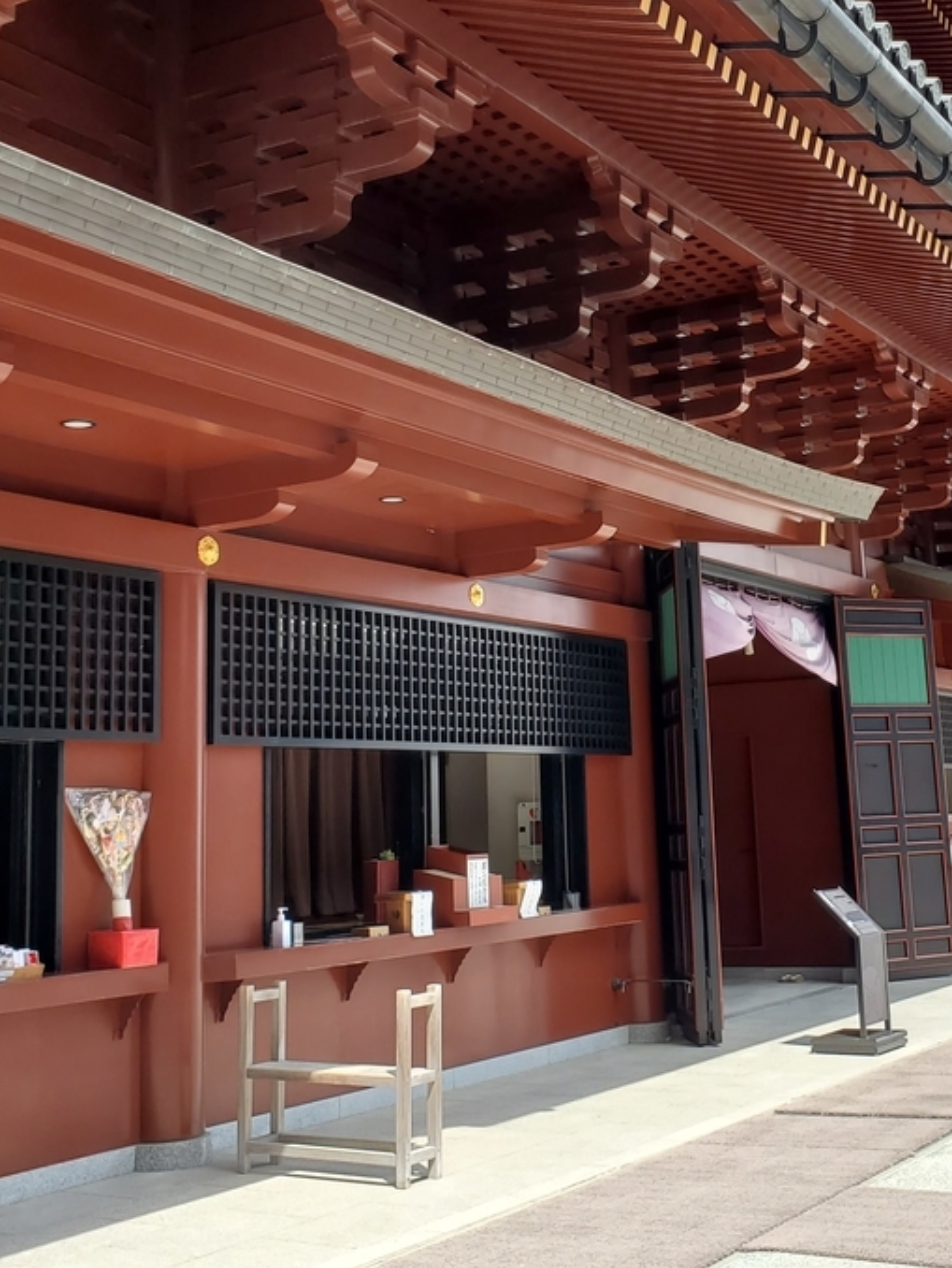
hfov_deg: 31.3
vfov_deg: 40.9
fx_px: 1686
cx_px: 636
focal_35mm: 46
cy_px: 460
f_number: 2.4
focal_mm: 4.3
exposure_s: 1/396
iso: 50
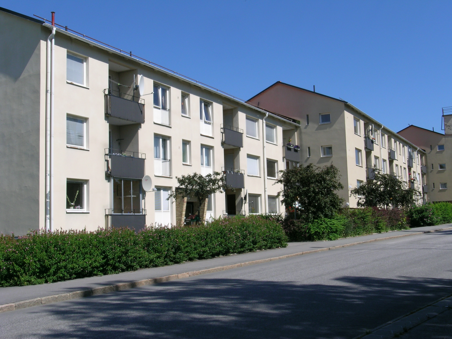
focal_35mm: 42
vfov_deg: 34.3
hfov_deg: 44.8
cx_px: 226
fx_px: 548
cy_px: 170
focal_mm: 8.7
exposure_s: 1/247
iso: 50
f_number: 7.2
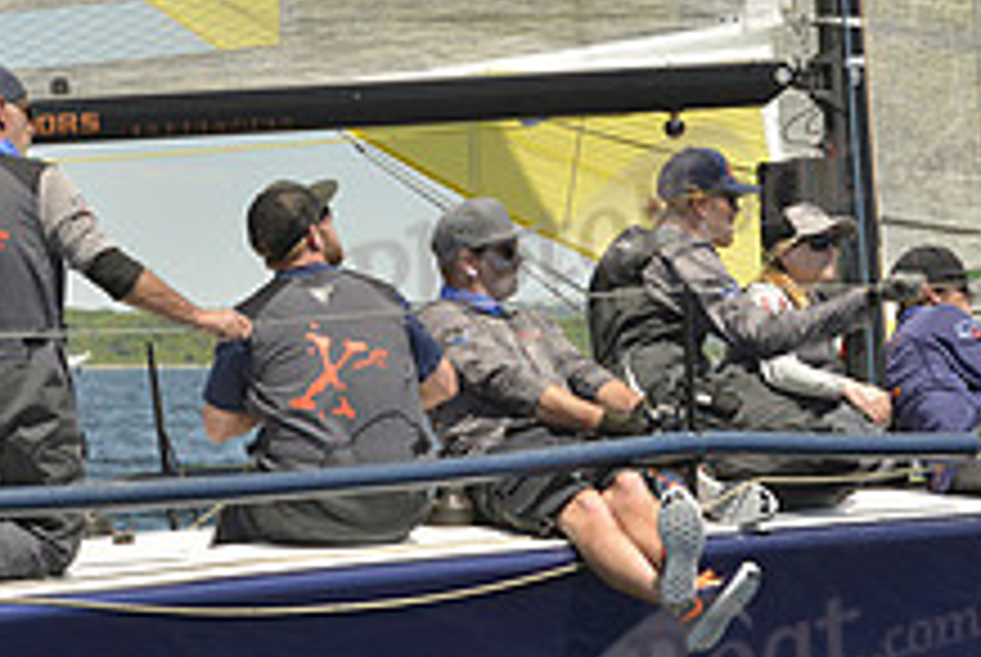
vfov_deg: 6.3
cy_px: 515
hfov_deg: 9.4
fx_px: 5948
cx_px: 117
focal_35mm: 218
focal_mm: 82
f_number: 6.3
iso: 280
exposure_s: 1/1600
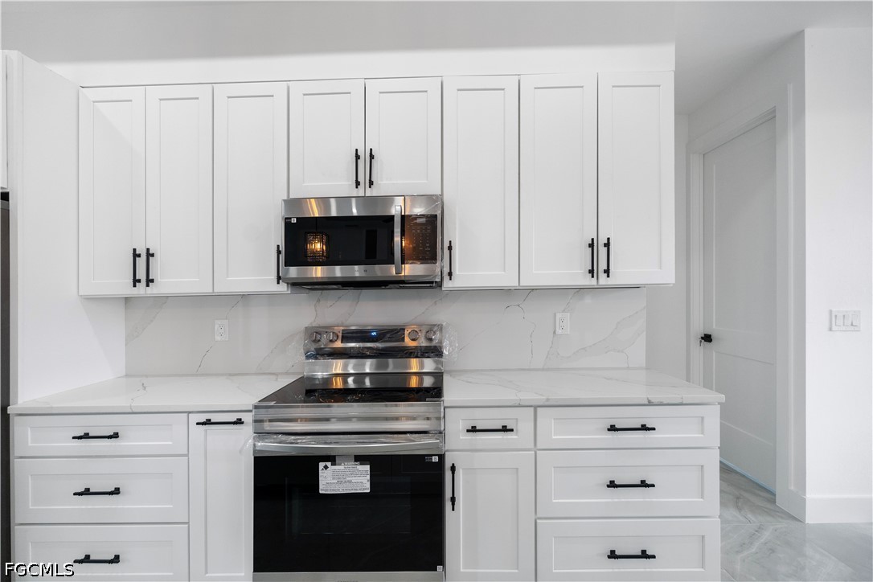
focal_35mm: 16
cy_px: 291
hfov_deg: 96.7
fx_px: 388
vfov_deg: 73.7
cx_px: 436
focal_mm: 16
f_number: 4
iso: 800
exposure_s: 1/160
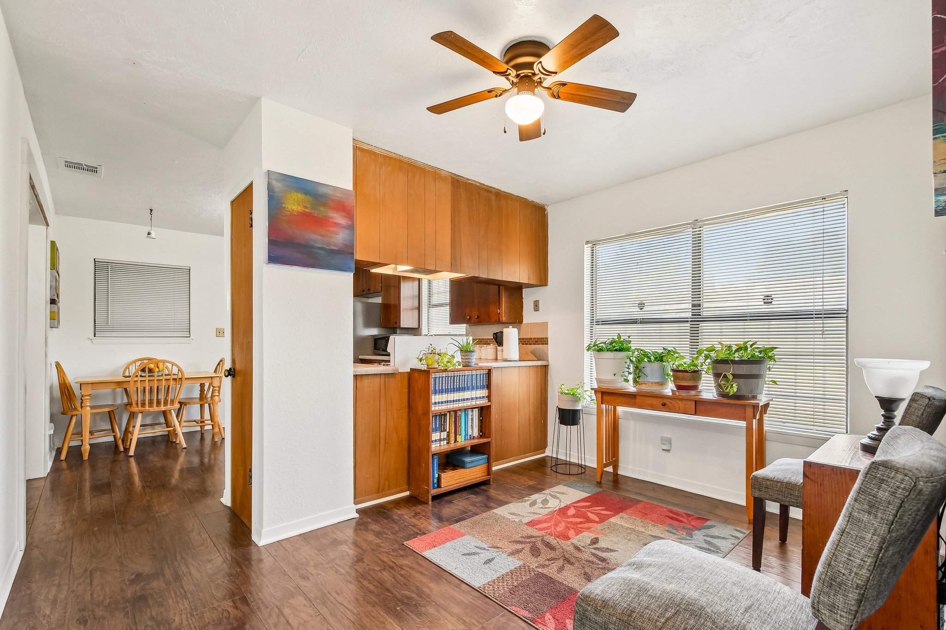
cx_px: 473
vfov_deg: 77.3
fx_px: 394
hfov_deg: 100.4
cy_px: 315
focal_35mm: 15
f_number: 8
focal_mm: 10
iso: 400
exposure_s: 1/30
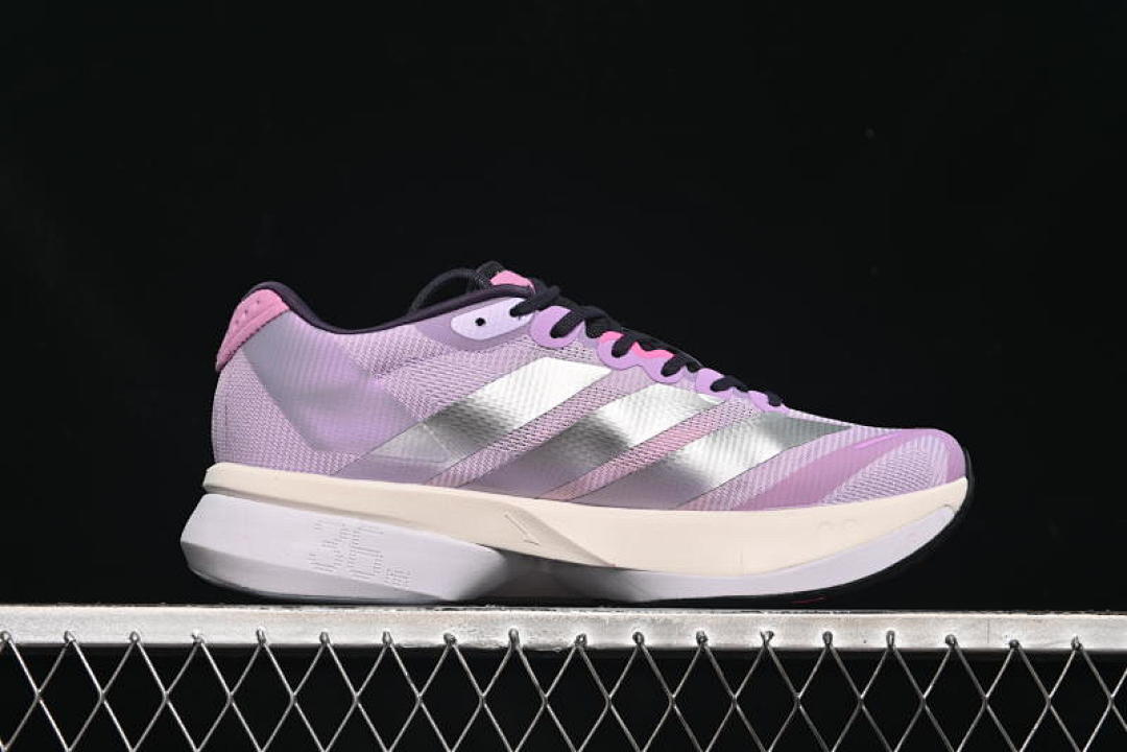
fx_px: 2348
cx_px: 564
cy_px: 376
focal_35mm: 75
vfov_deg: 18.2
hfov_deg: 27.0
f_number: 6.3
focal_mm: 50
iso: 160
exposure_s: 1/40
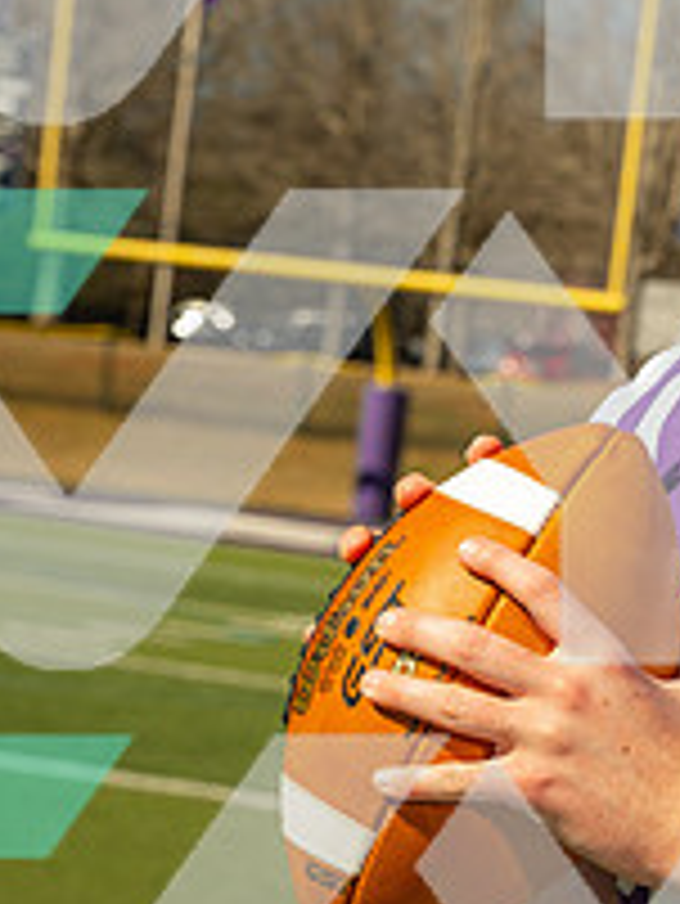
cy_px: 430
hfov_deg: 10.7
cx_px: 824
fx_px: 3558
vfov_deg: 14.5
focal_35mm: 136
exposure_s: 1/125
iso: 100
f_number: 5.6
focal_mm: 49
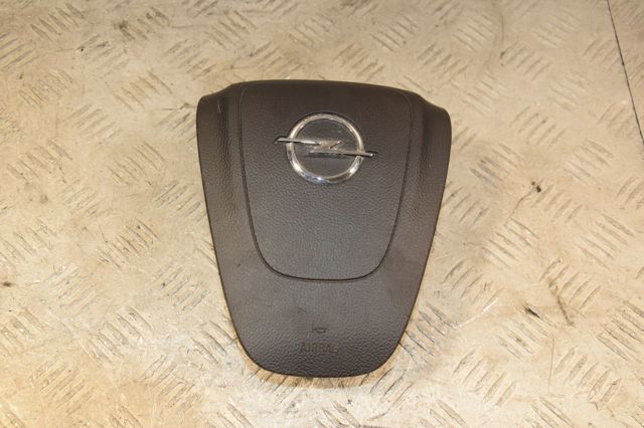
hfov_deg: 41.1
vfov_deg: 28.0
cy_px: 214
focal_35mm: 48
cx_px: 322
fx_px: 858
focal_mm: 32
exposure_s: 1/200
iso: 800
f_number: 6.3
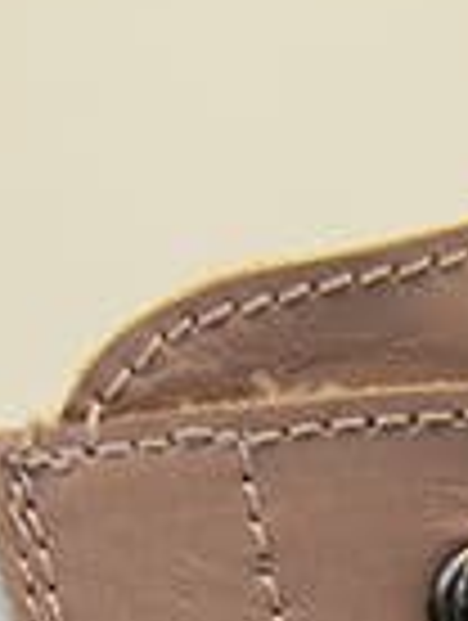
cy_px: 1737
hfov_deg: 4.2
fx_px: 6290
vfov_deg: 5.4
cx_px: 855
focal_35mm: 350
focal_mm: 42
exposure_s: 1/200
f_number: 5.6
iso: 640
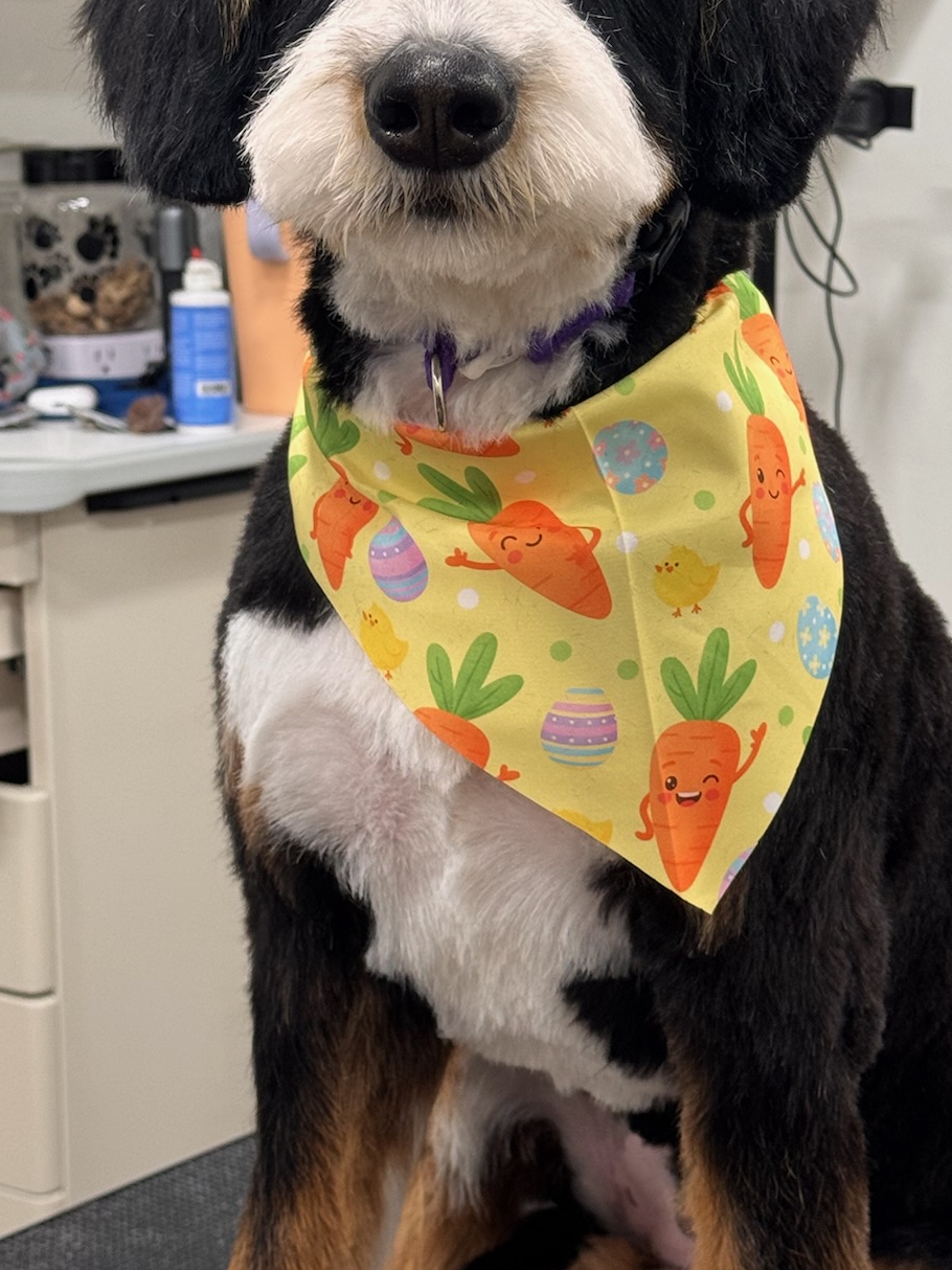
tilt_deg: -10.6
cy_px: 630
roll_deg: +1.0
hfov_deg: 18.2
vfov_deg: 24.1
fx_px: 2971
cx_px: 559
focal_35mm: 81
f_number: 1.78
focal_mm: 6.76
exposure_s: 1/60
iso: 64
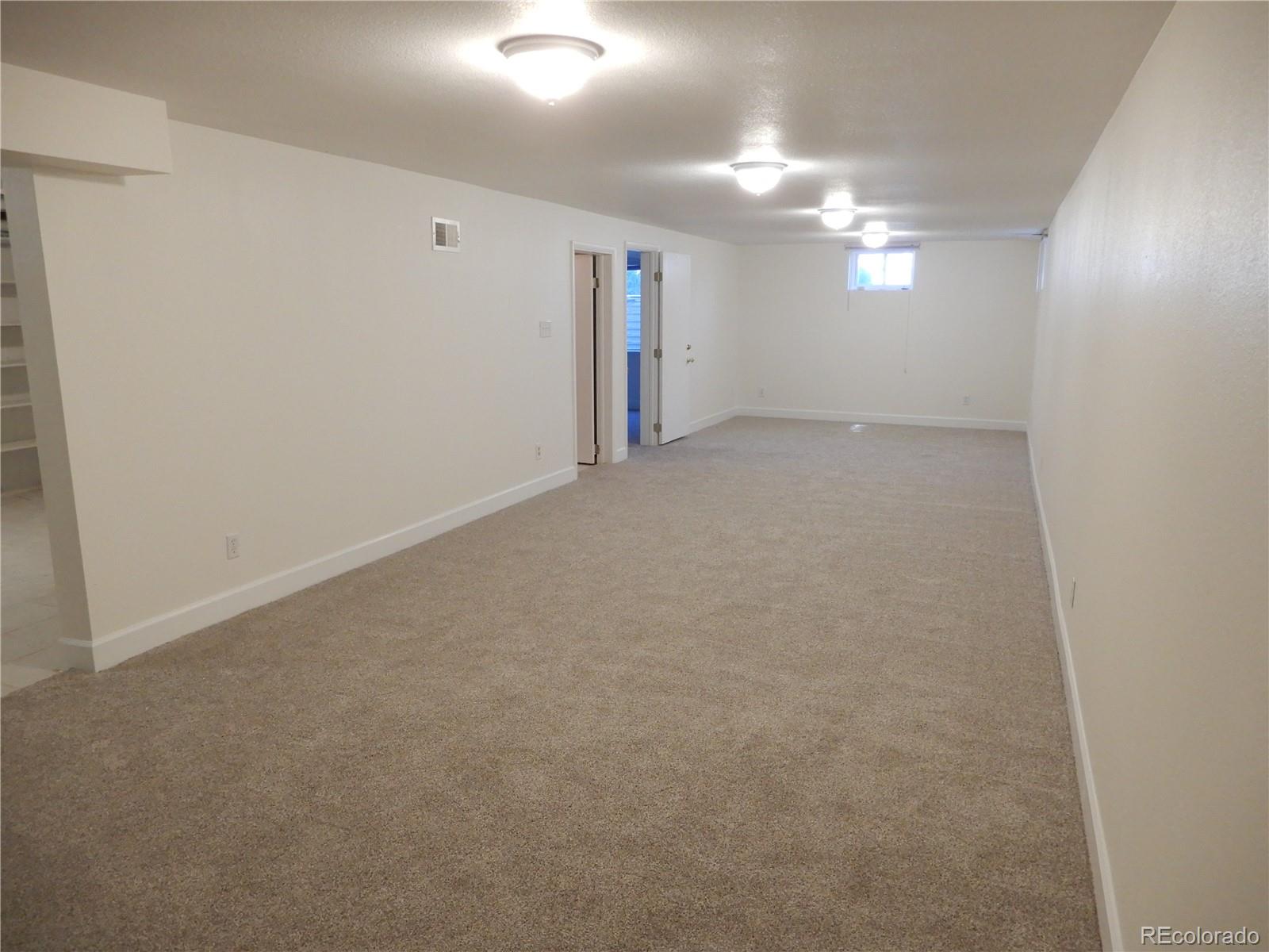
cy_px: 476
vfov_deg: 56.8
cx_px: 634
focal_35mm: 24
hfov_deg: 71.6
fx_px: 880
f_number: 3.4
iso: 400
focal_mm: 4.3
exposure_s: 1/30
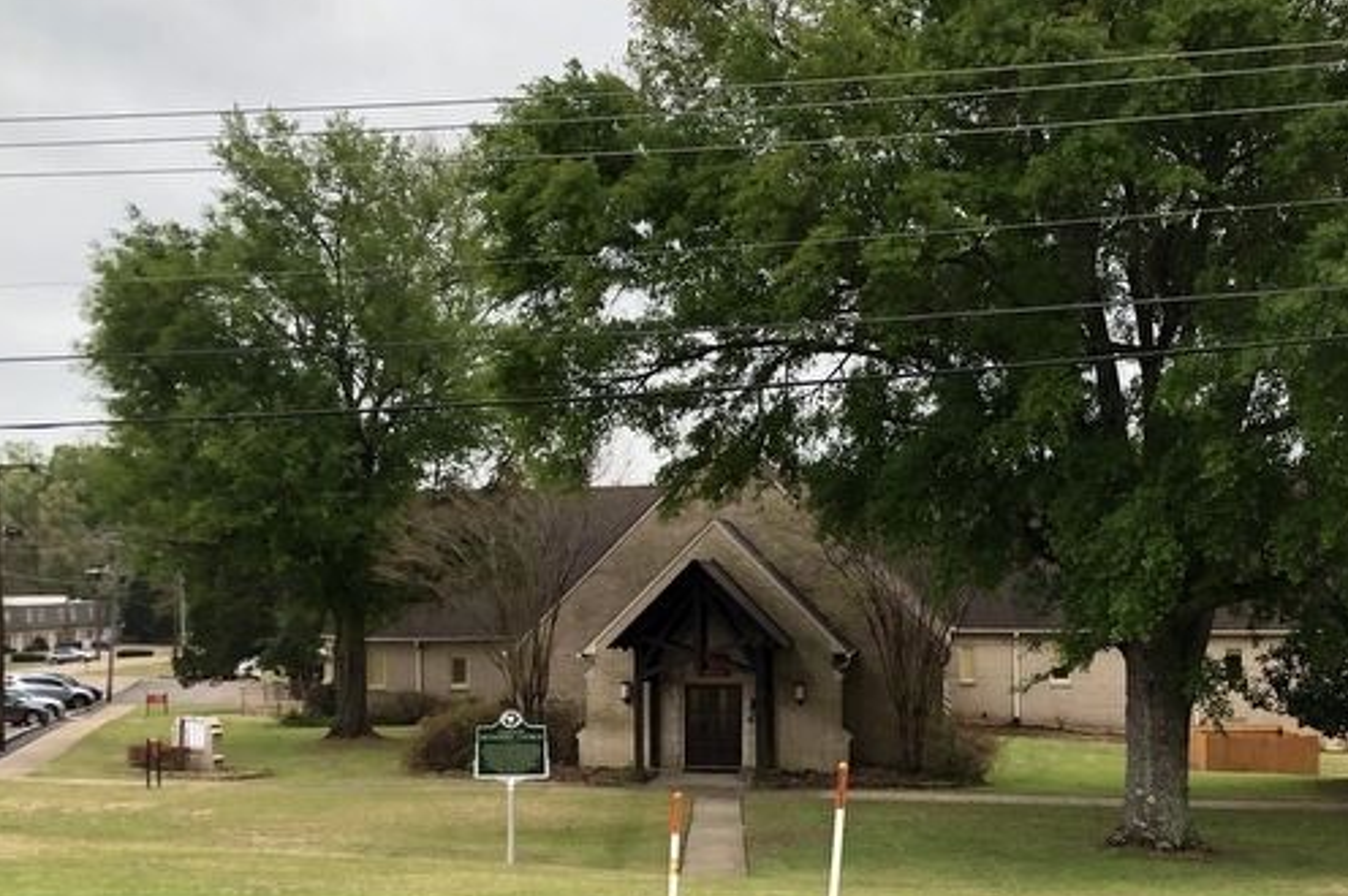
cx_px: 712
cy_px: 619
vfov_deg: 28.4
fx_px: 1759
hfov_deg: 41.9
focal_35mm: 47
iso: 20
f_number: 1.8
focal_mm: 4
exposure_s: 1/302
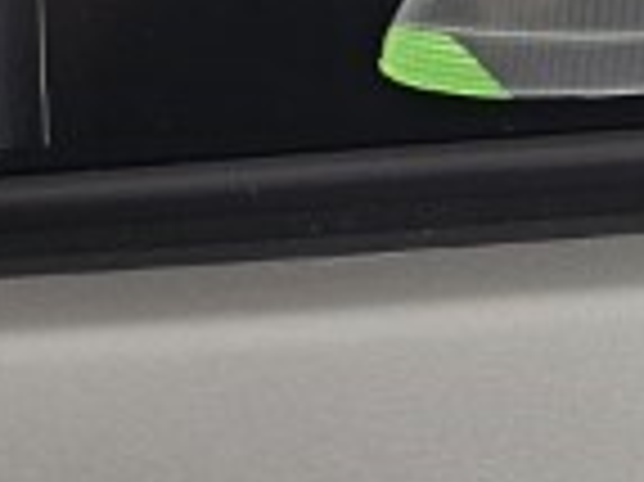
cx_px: 477
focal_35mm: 103
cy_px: -194
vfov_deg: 13.7
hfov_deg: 19.0
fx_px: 1915
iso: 320
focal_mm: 6.3
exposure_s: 1/74
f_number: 1.7
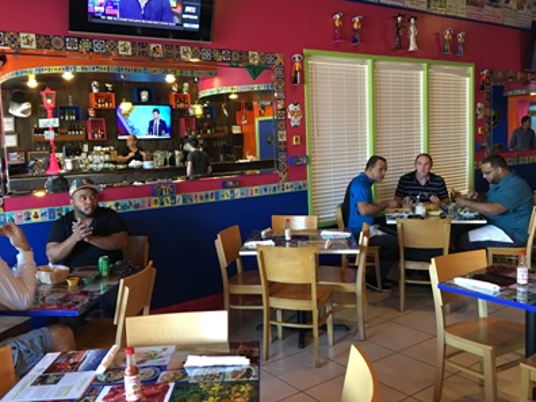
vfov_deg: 42.9
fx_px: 511
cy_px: 196
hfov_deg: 55.3
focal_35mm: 33
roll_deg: +1.9
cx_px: 254
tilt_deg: -2.8
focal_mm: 4.15
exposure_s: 1/15
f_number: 2.2
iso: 80
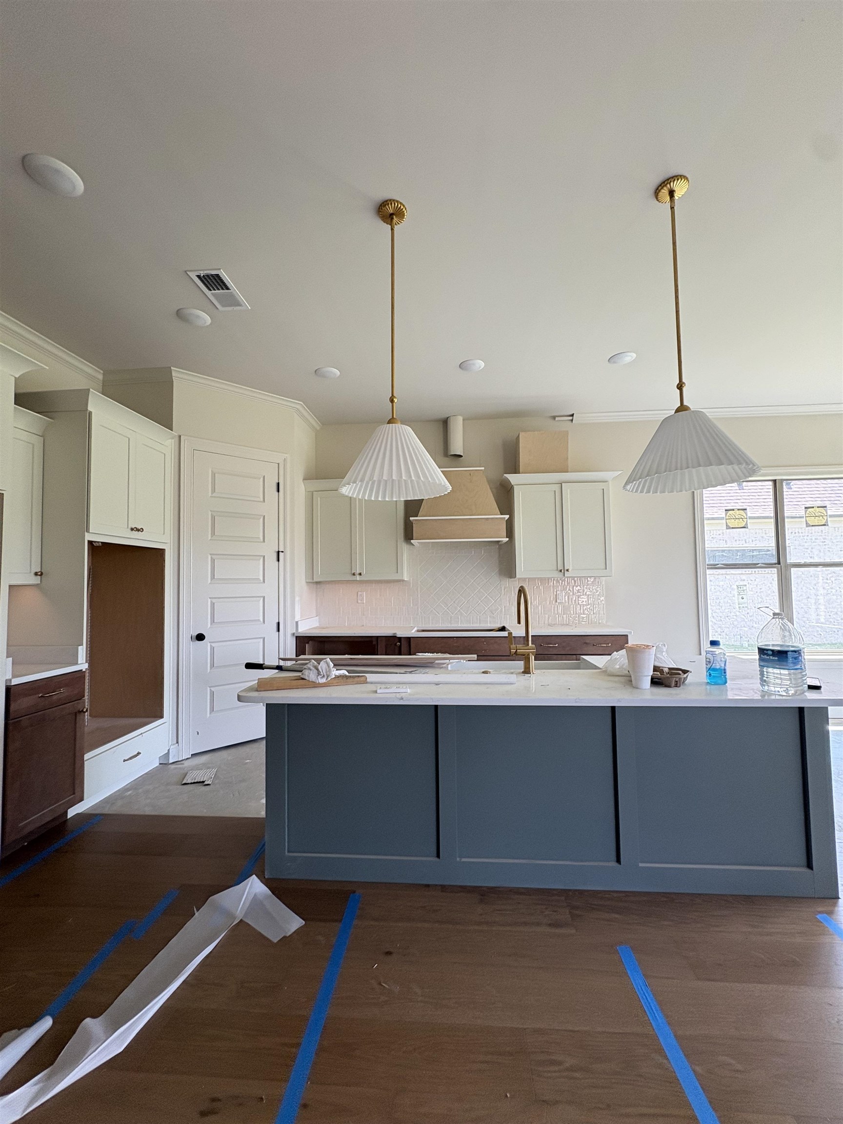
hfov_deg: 85.7
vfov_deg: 102.1
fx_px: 455
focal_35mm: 14
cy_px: 562
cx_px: 422
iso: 100
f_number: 2.2
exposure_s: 1/99
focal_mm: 2.22
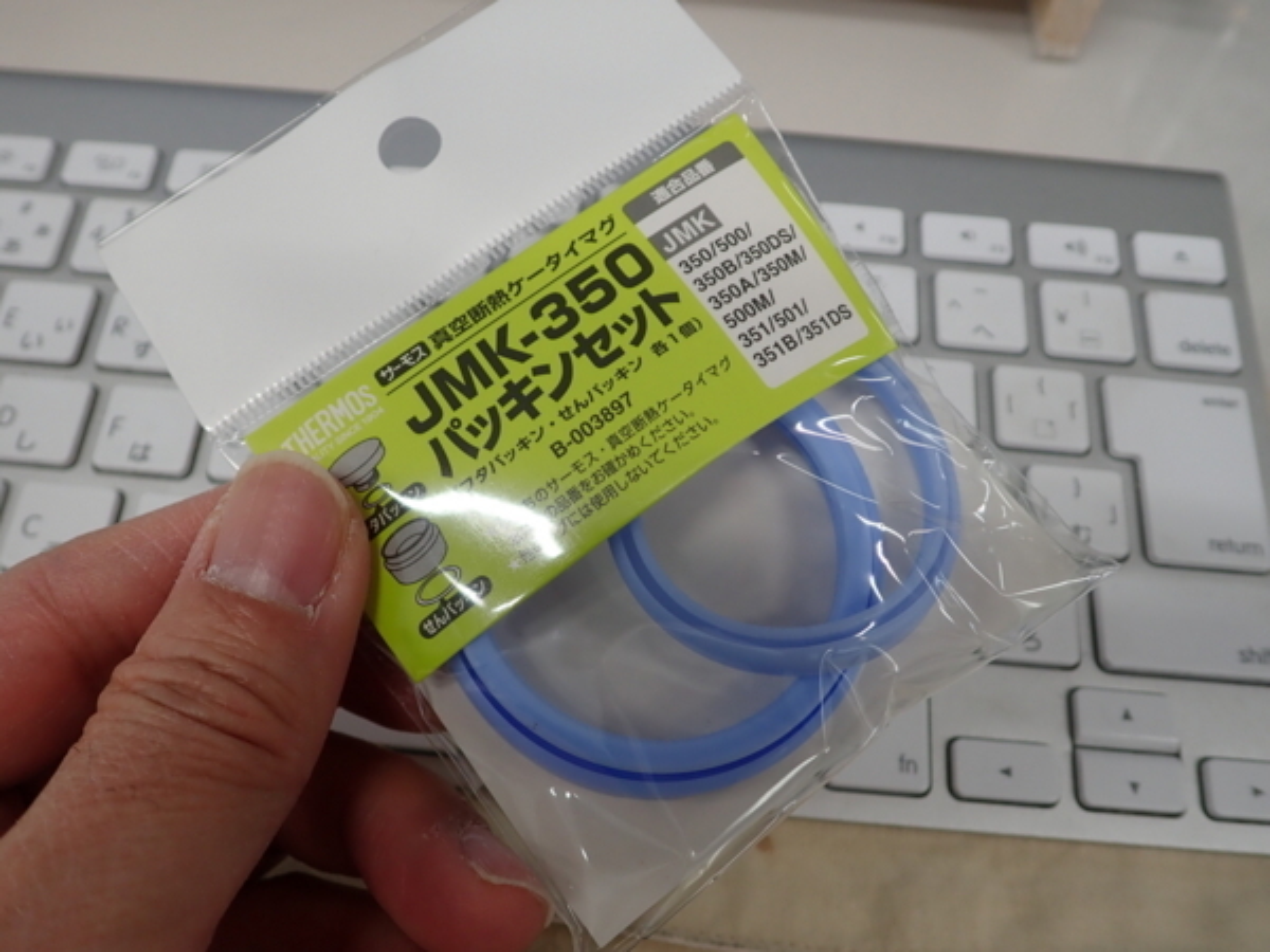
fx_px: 1101
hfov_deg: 60.0
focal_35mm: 30
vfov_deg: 46.8
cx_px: 635
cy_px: 476
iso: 125
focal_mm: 5.5
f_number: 2.3
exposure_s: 1/125
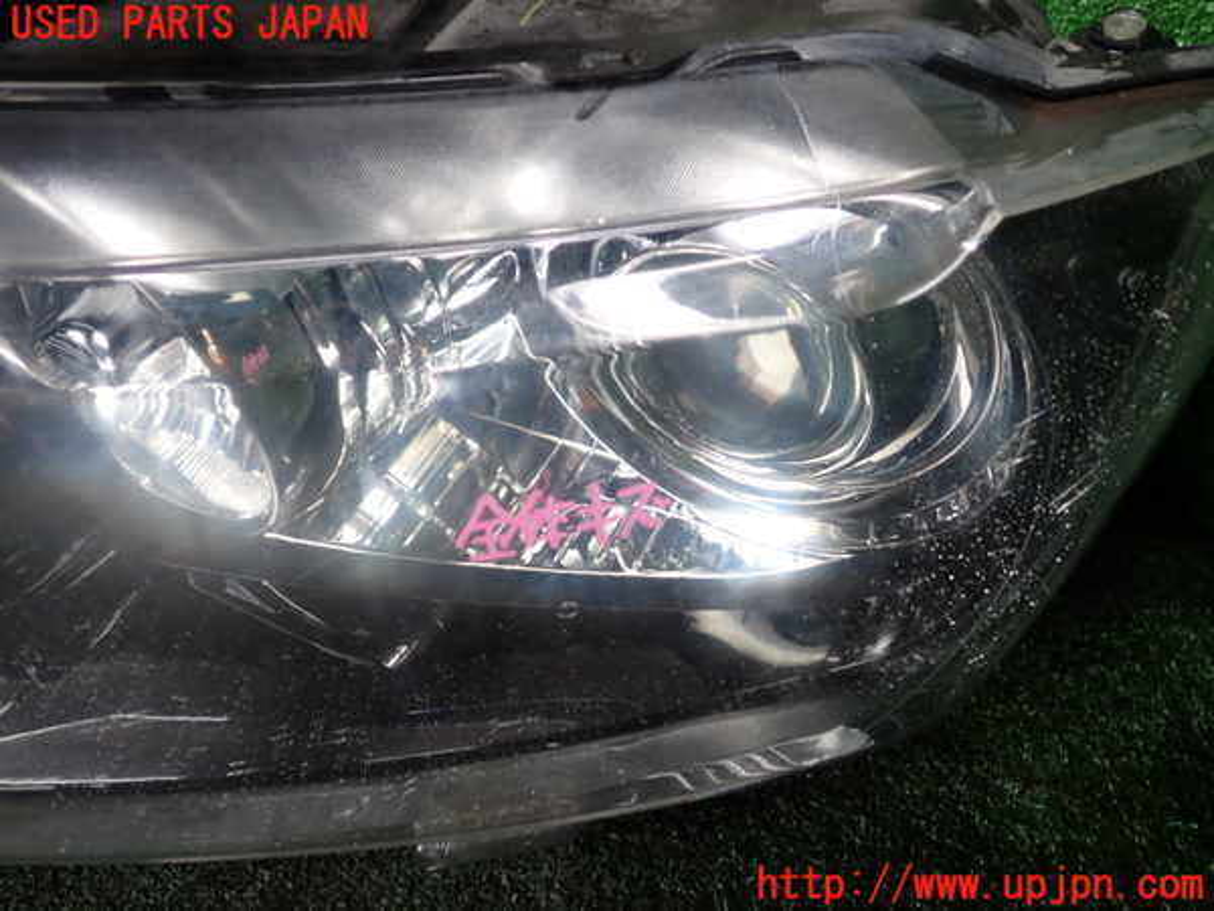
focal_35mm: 30
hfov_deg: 60.0
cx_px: 607
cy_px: 456
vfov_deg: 46.8
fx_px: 1052
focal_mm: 5.4
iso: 100
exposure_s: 1/60
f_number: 2.3
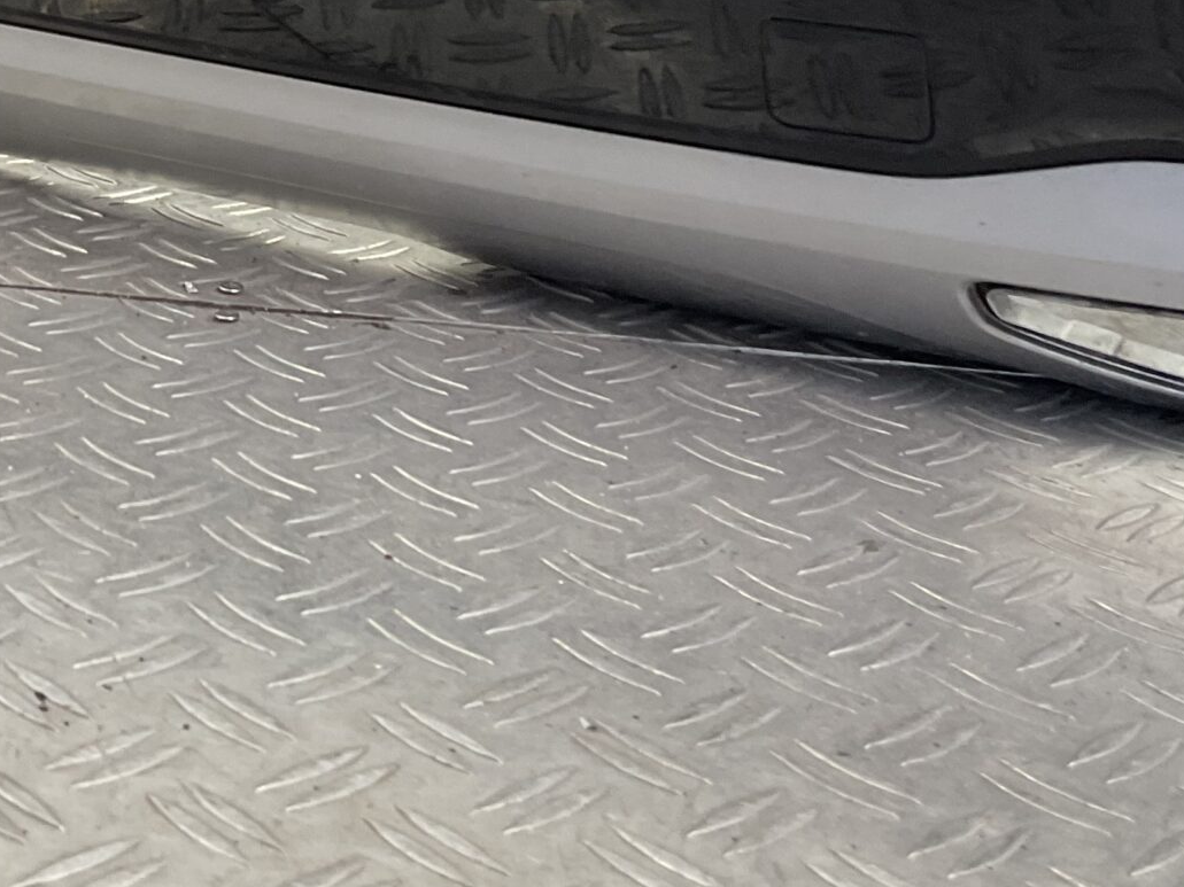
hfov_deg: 26.6
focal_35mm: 72
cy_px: -22
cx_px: 245
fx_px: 2462
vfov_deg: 19.8
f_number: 1.8
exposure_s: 1/100
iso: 40
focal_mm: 3
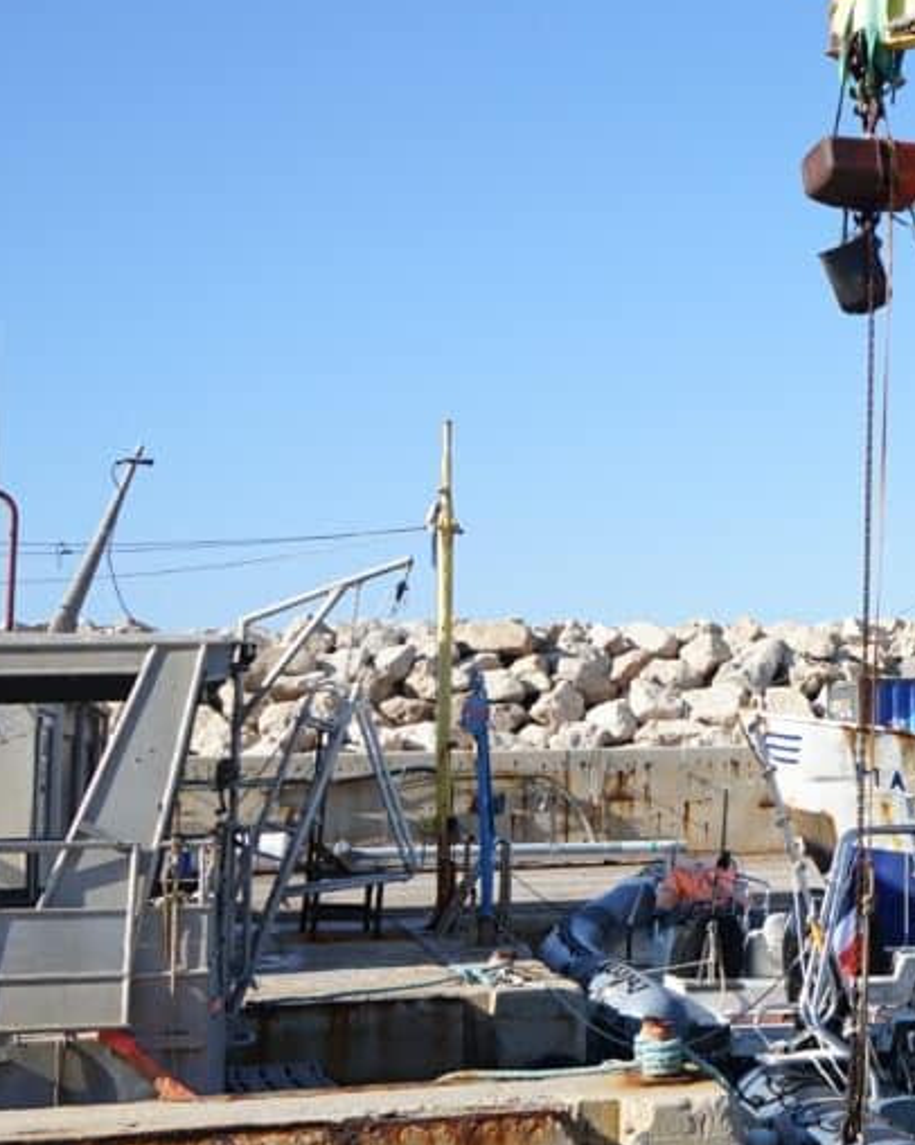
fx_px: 2405
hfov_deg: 19.5
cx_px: 1253
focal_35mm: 71
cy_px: 470
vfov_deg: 26.7
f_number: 4.5
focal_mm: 30
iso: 160
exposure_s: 1/640
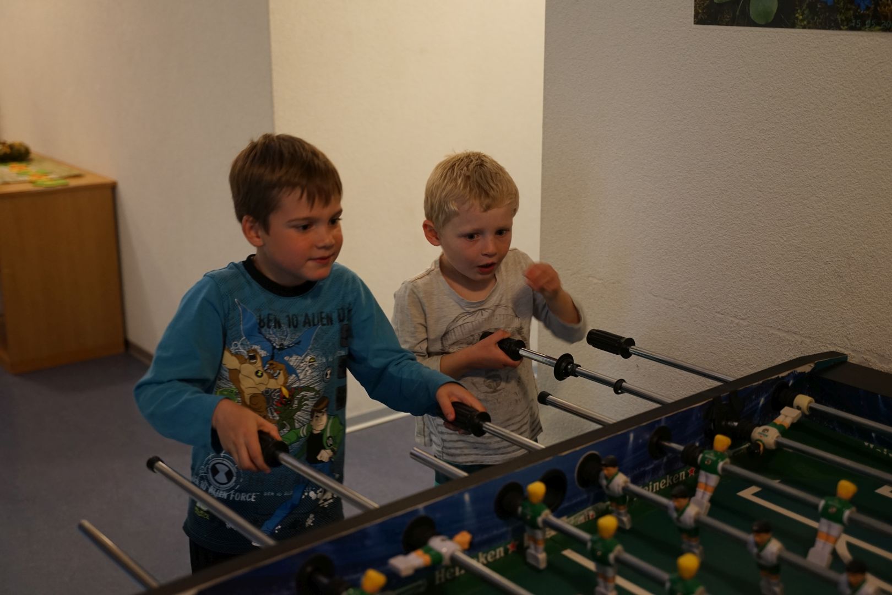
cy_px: 298
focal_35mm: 45
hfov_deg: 43.6
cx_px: 446
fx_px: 1115
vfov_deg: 29.9
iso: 1250
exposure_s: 1/60
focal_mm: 45
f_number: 2.8
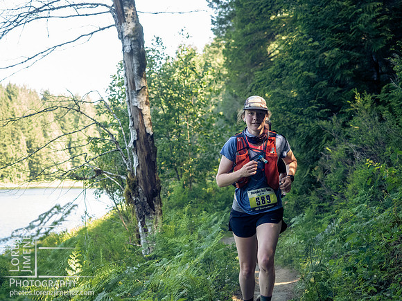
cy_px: 150
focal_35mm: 80
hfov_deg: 24.4
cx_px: 201
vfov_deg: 18.4
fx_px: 929
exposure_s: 1/1000
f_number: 2.8
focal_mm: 40
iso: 2500
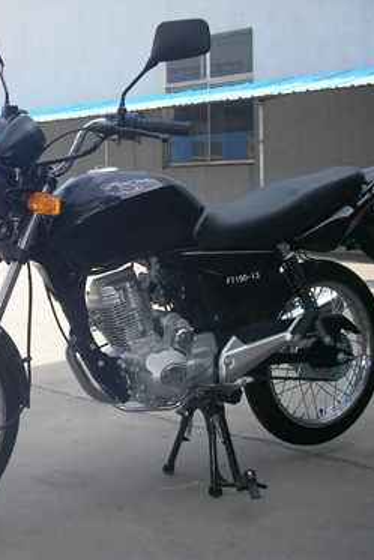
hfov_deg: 25.2
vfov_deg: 37.5
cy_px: 280
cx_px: 93
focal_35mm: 53
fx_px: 825
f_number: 2.9
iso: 71
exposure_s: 1/399
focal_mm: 6
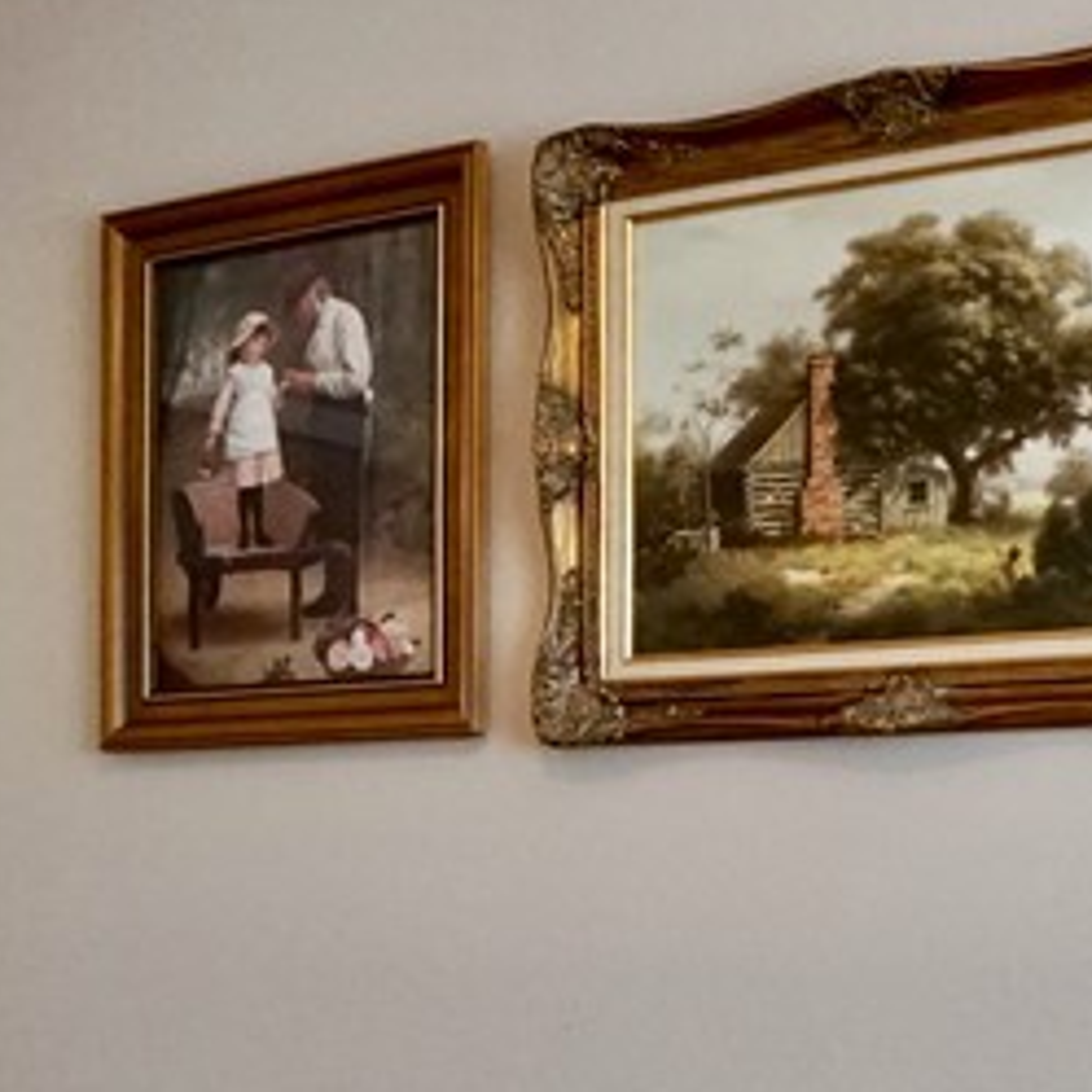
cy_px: 1044
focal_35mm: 89
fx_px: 3176
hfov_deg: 19.5
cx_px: 487
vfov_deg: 19.1
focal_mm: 16
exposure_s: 1/160
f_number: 4
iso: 1000
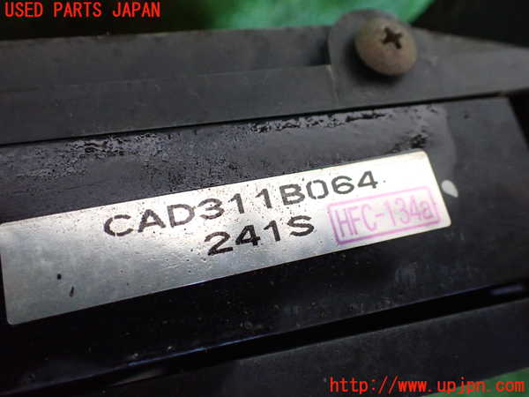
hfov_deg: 60.0
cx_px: 264
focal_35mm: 30
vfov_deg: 46.8
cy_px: 198
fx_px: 458
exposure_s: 1/125
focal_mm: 5.4
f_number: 2.3
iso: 800
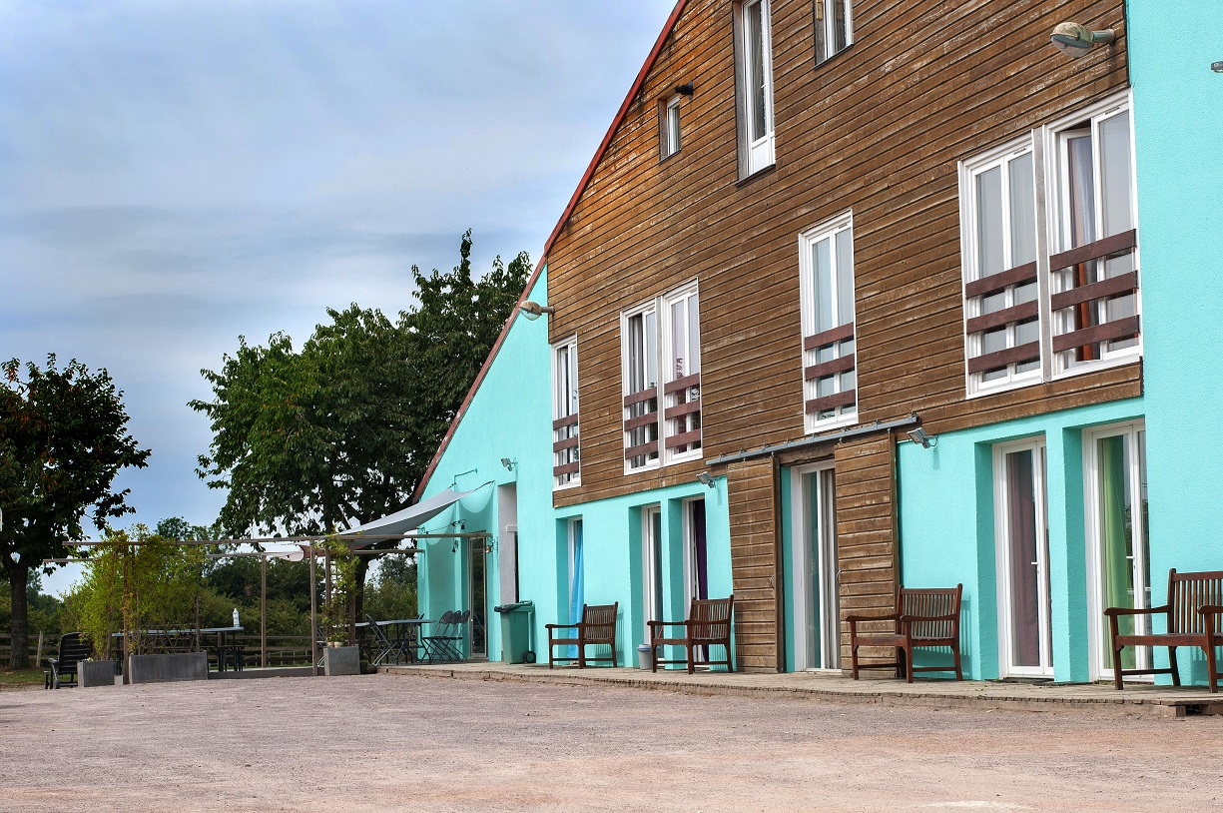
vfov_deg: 18.1
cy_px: 406
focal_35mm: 75
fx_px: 2545
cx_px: 612
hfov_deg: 27.0
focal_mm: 50
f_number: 9
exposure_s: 1/320
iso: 200
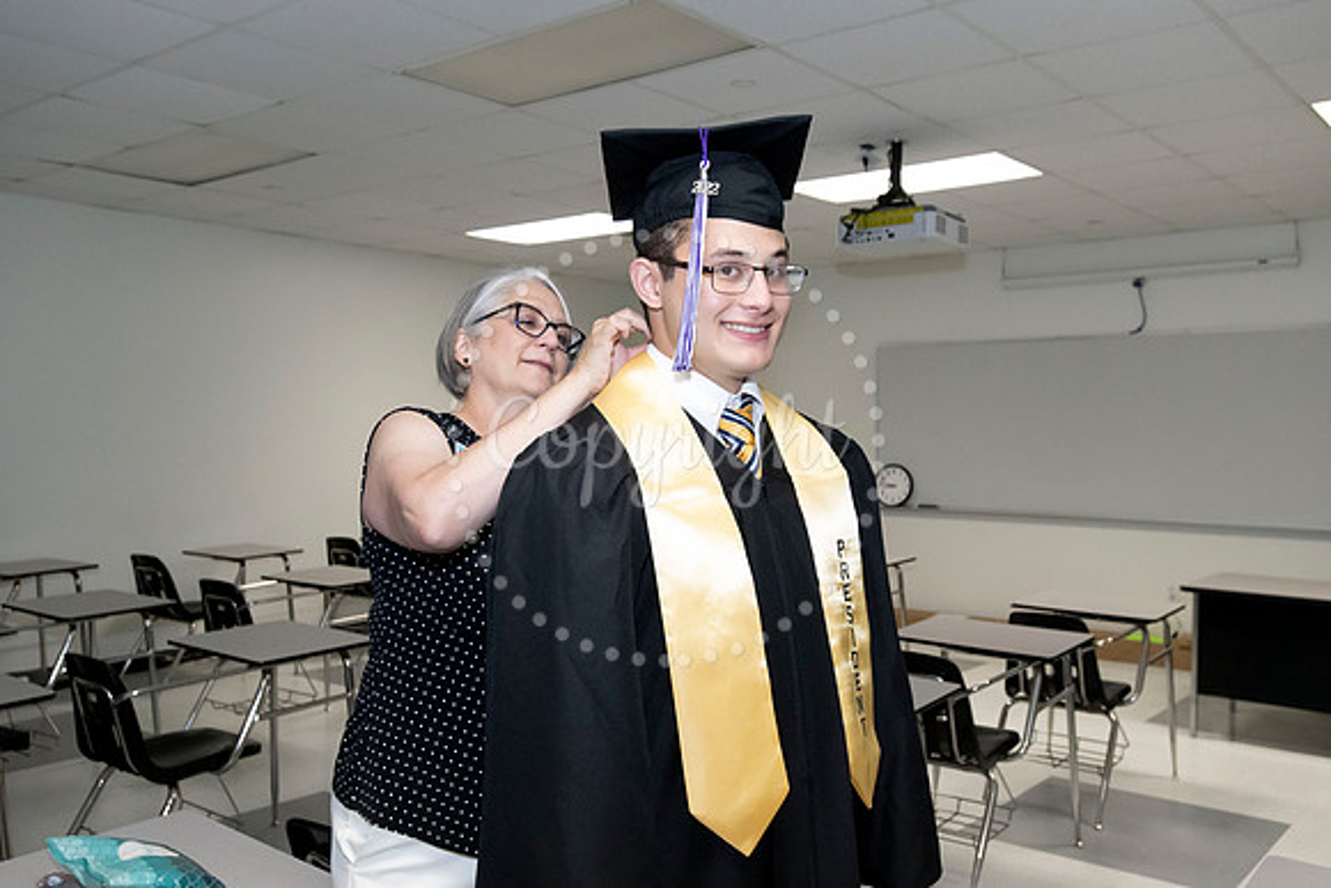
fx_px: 1183
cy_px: 444
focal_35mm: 32
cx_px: 666
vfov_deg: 41.1
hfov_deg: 58.7
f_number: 7.1
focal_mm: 32
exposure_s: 1/200
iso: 6400
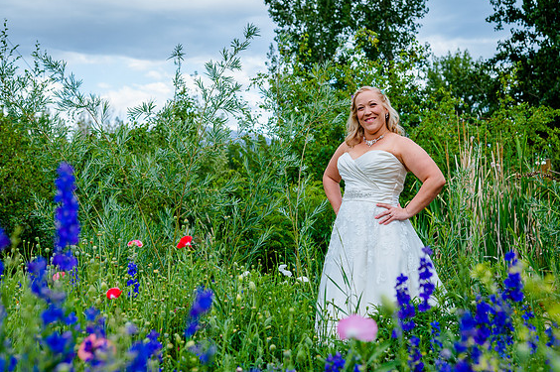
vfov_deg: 21.2
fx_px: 995
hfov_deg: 31.4
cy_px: 172
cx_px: 299
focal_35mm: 64
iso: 640
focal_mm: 58
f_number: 5
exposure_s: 1/500
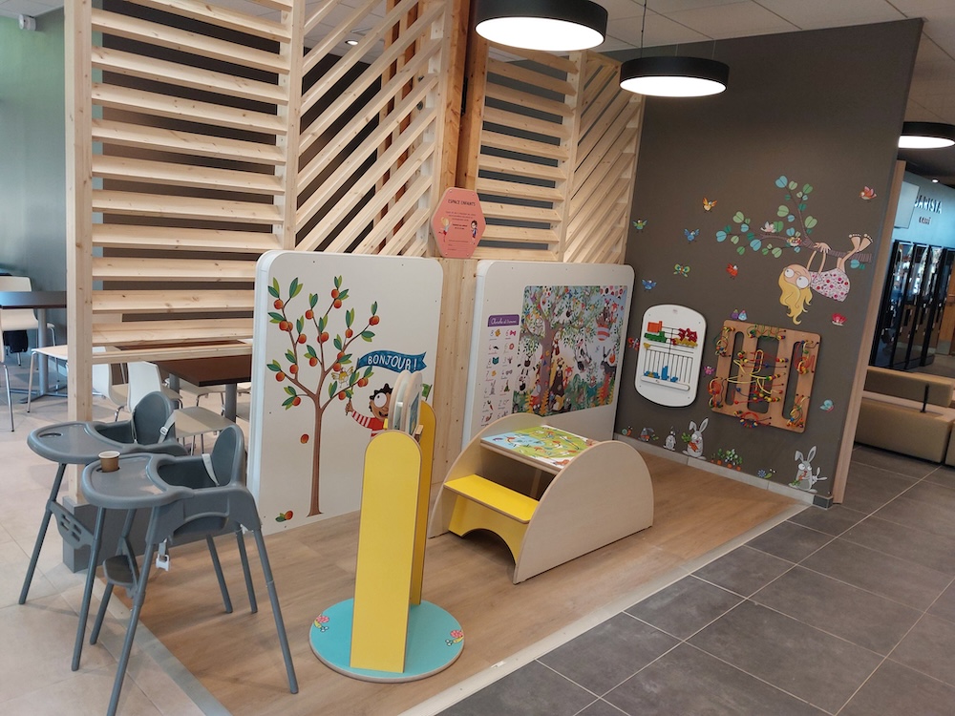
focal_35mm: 30
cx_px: 478
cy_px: 358
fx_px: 828
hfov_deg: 60.0
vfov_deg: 46.8
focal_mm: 4.6
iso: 100
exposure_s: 1/120
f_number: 1.8
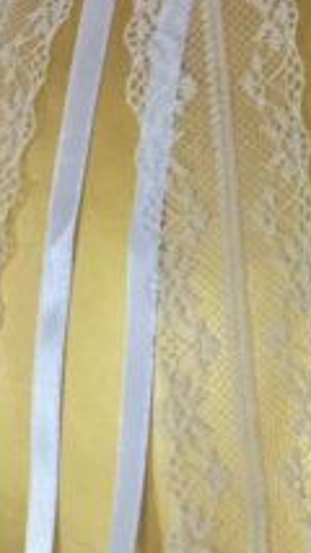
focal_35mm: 287
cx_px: 544
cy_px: 55
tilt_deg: -15.0
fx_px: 4203
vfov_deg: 7.5
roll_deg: +0.5
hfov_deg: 4.2
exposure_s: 1/81
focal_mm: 6
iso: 200
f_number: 2
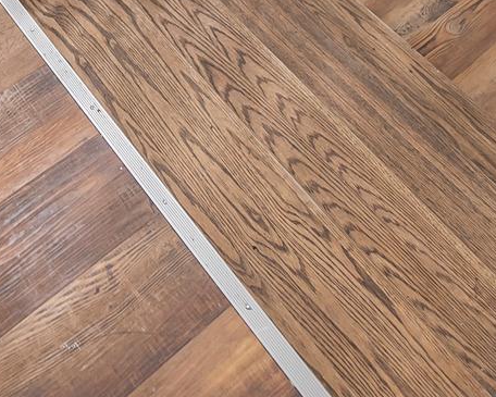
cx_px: -67
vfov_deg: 19.6
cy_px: -307
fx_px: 866
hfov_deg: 28.6
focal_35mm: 59
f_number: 2.8
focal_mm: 14
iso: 400
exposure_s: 1/160
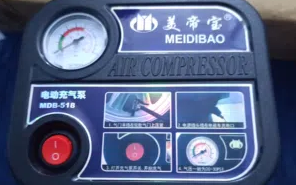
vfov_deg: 38.1
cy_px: 117
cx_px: 148
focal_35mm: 33
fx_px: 266
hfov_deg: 58.1
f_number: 1.6
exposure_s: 1/25
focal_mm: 6.14
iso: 3917
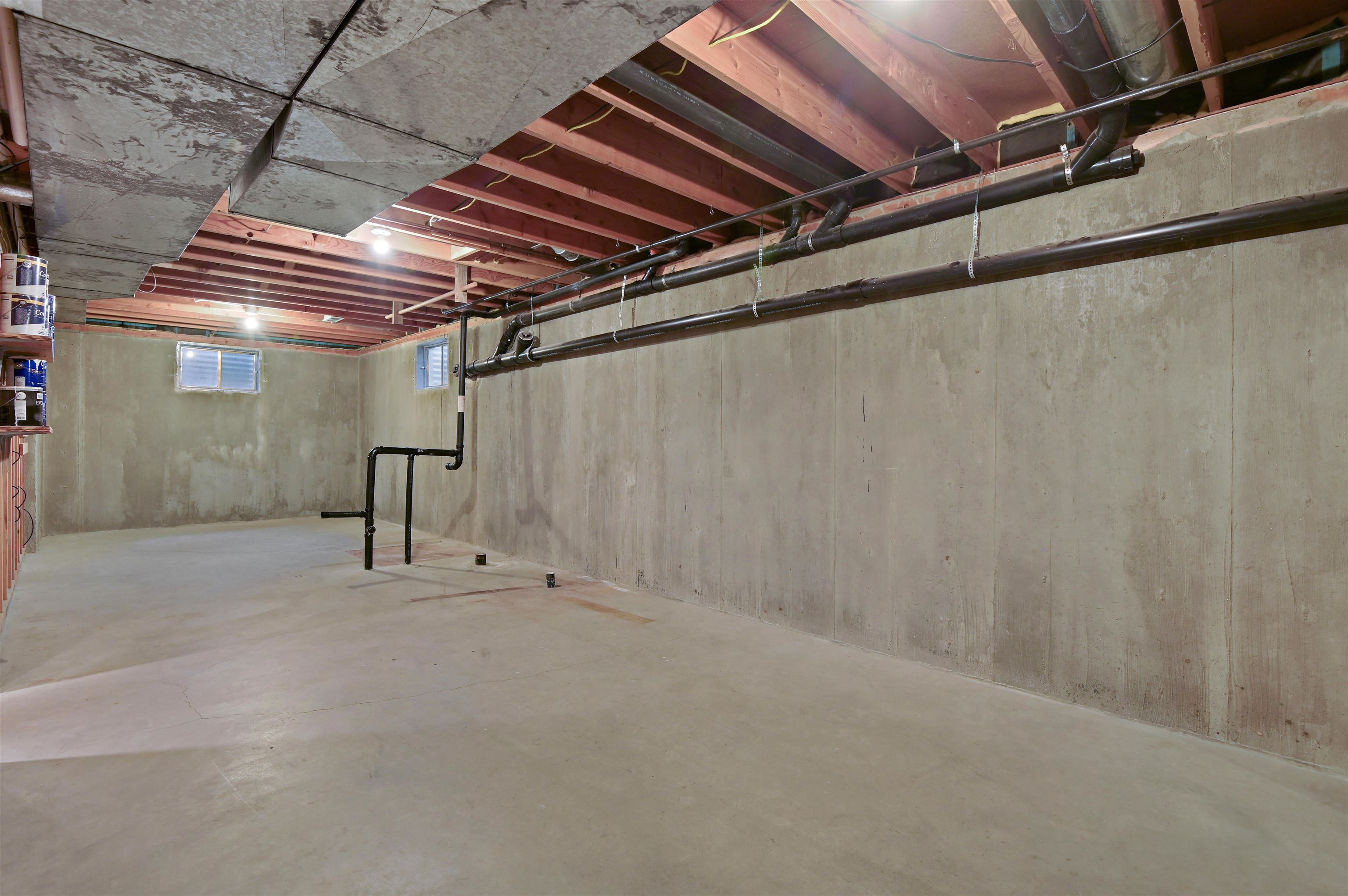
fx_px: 599
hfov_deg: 96.8
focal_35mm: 16
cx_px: 674
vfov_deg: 73.7
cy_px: 448
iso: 400
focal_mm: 16
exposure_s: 6
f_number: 8
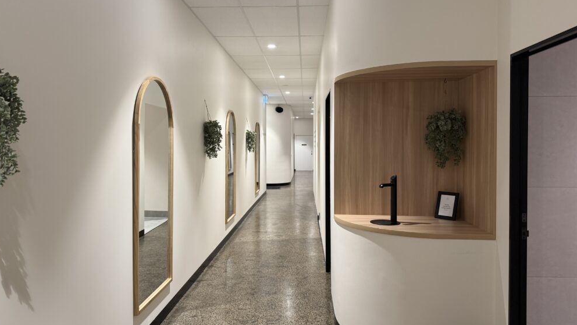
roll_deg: +0.9
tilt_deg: -1.9
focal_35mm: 27
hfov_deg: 69.8
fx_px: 413
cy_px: 152
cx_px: 280
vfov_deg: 42.9
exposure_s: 1/50
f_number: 1.78
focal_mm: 6.76
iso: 160
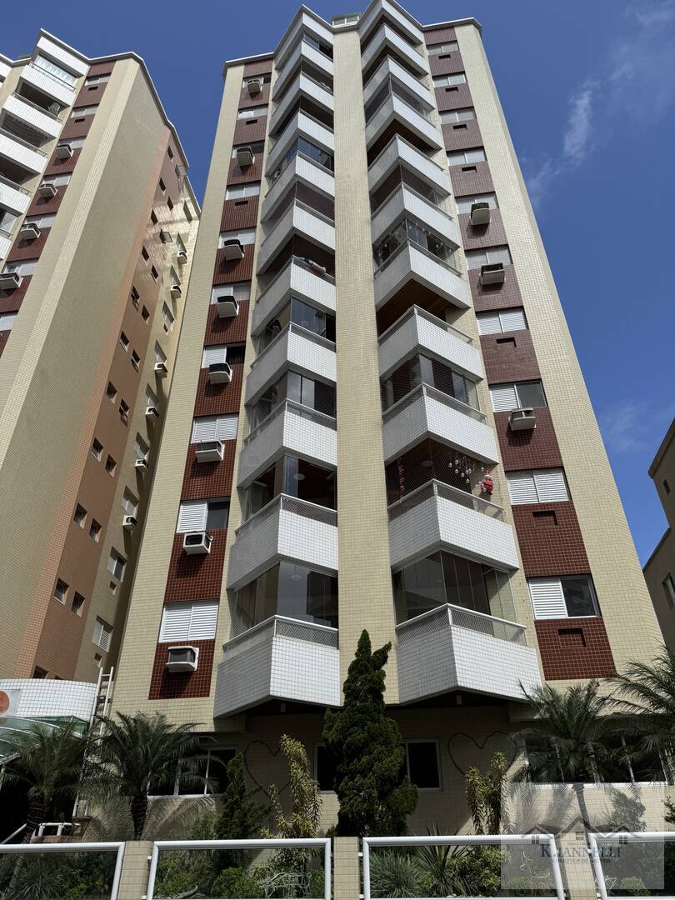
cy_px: 450
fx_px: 624
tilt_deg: +34.6
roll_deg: +2.2
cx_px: 338
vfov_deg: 71.6
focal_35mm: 24
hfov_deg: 56.8
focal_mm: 6.76
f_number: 1.78
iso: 80
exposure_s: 1/7092
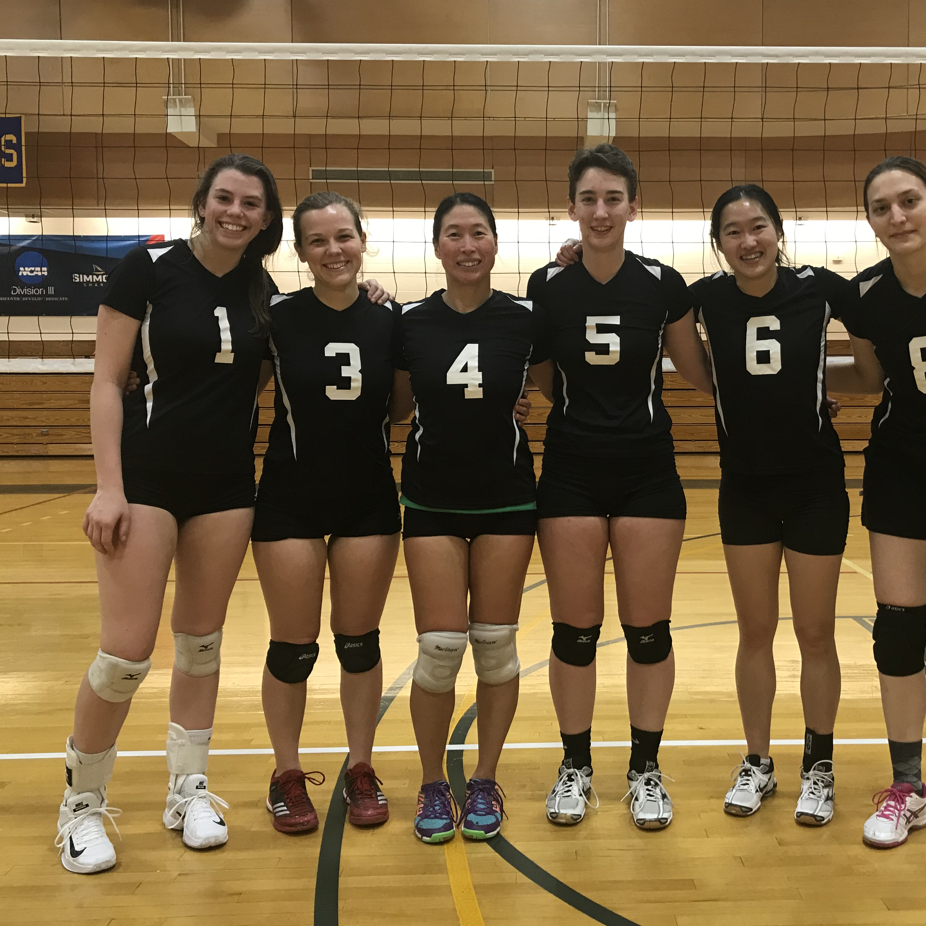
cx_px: 574
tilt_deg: -3.7
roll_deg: +0.2
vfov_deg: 46.0
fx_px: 1090
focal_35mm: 36
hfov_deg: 45.7
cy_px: 455
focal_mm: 3.99
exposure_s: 1/24
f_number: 1.8
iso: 40
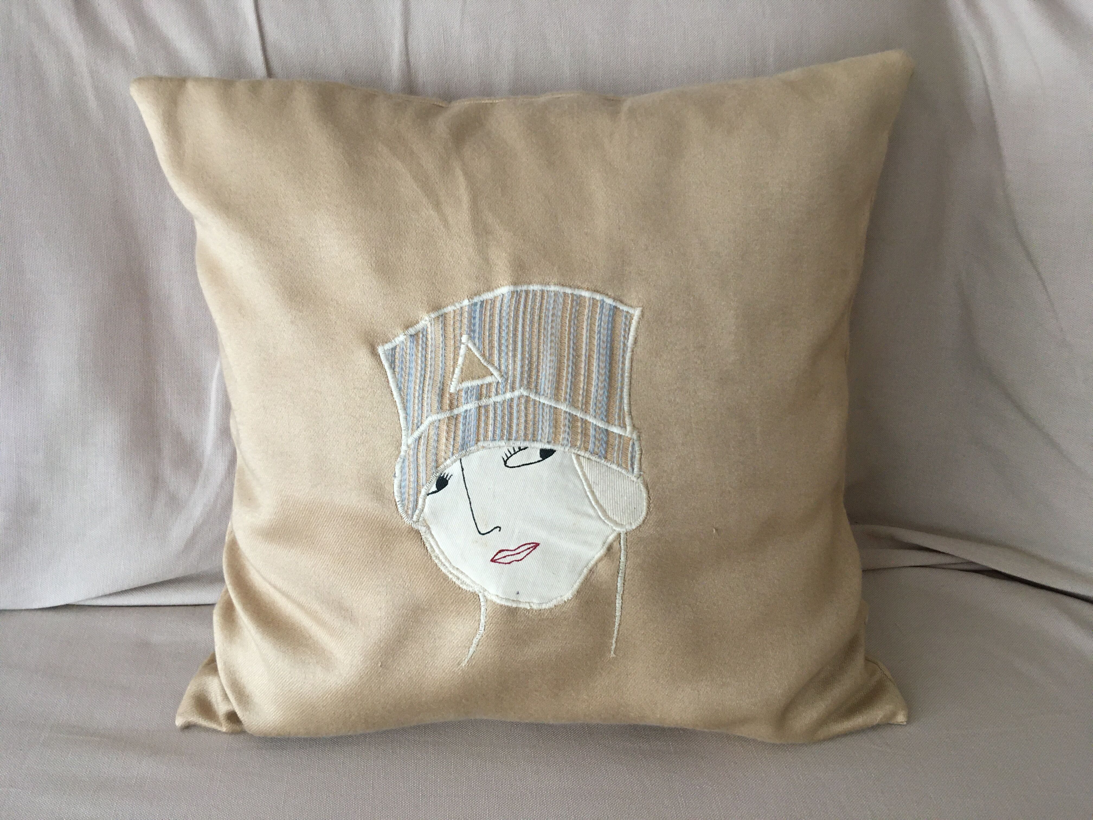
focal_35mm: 29
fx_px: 916
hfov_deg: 61.7
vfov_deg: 48.2
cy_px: 410
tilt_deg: -41.0
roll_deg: -3.3
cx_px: 546
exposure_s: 1/33
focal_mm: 4.15
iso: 125
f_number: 2.2
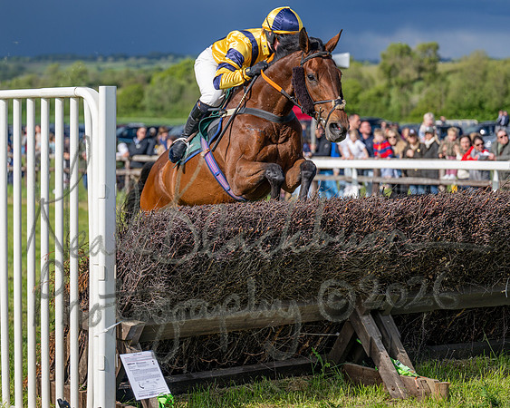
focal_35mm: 99
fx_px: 1495
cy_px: 198
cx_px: 188
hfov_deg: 19.3
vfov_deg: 15.5
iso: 100
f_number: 2.8
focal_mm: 79
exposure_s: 1/2000
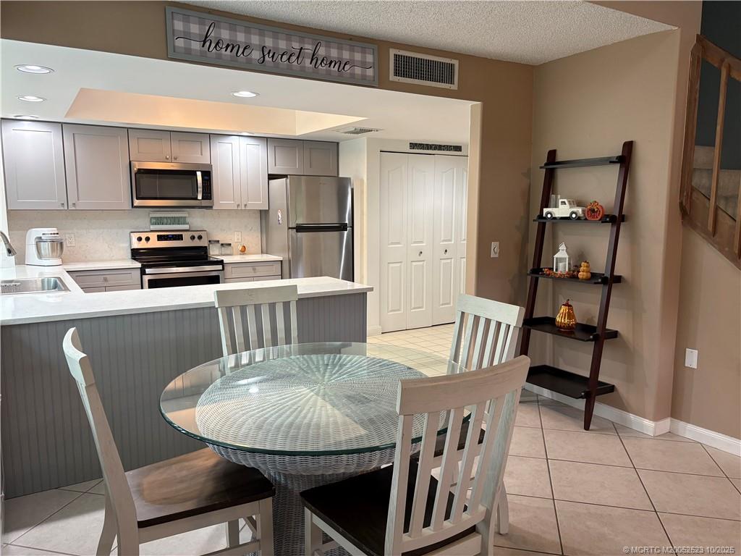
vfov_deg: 53.1
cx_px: 370
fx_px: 557
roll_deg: +1.2
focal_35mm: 26
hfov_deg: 67.3
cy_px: 278
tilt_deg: -6.7
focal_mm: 5.96
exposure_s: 1/60
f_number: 1.6
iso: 125
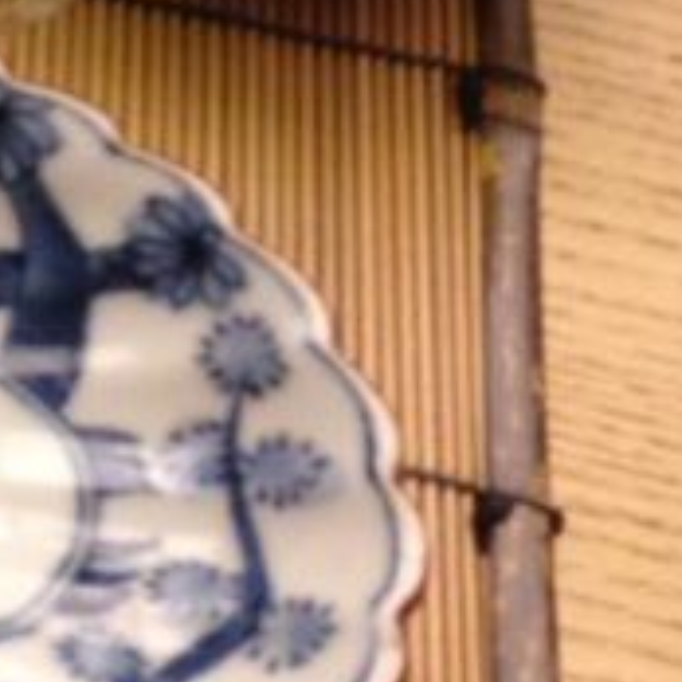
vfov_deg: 9.3
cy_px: -341
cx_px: -1242
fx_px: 4057
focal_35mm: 182
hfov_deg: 8.4
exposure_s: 1/20
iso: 100
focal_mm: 4.28
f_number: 2.4
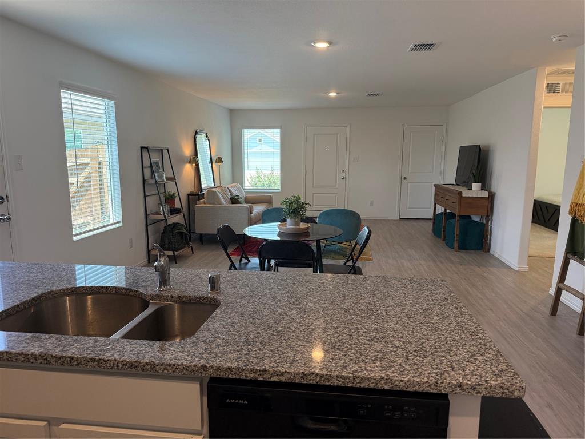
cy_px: 220
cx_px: 292
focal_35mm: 24
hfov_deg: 71.6
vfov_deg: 56.8
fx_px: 406
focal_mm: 6.76
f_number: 1.78
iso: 200
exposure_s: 1/173
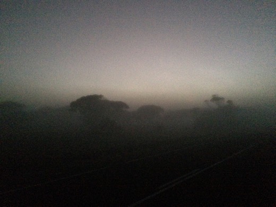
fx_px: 231
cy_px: 104
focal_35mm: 29
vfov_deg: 48.2
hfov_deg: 61.7
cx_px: 138
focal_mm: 4.15
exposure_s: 1/15
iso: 2000
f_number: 2.2
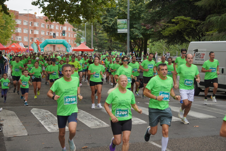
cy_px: 76
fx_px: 518
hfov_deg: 24.6
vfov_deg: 16.5
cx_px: 113
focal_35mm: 82
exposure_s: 1/160
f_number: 5
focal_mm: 55
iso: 100
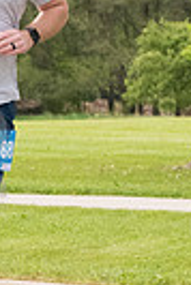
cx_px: -44
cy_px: 152
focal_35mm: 466
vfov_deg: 4.4
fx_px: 3699
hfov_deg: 3.0
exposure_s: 1/1600
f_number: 7.1
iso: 4000
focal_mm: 92
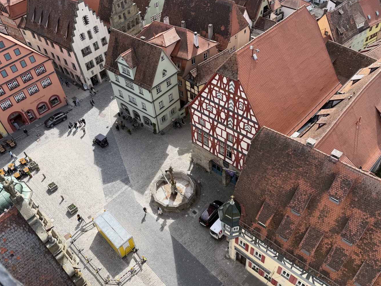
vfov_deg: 48.2
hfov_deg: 61.6
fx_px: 319
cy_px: 141
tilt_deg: -47.0
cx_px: 177
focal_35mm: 29
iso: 80
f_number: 1.78
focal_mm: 6.76
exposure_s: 1/2169
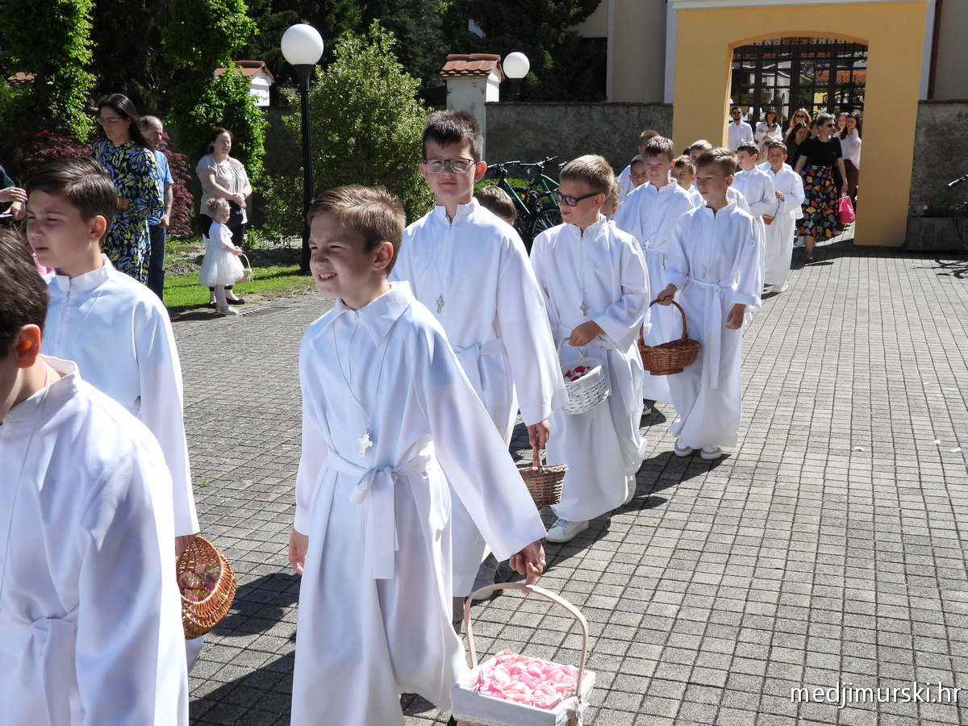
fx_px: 1063
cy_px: 363
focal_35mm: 38
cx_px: 484
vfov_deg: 37.7
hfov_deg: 49.0
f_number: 3.2
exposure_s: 1/1000
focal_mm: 6.8
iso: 100
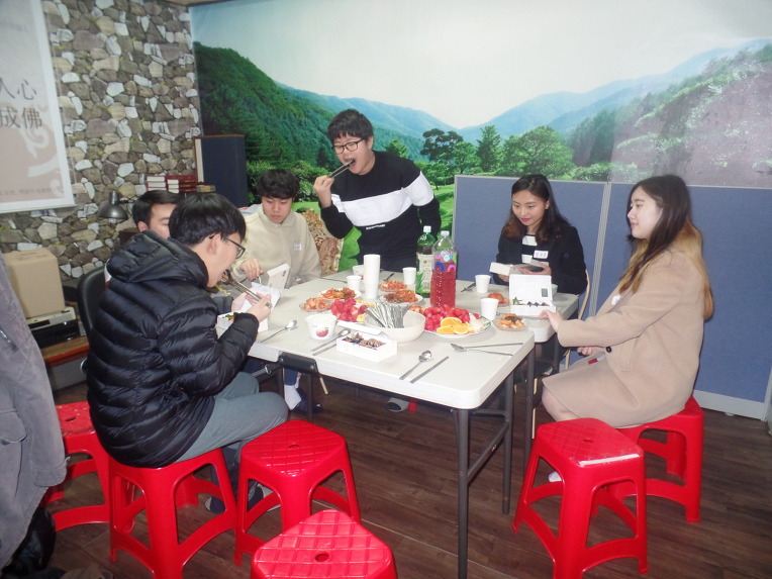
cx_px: 386
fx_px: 513
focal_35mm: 23
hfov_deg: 73.9
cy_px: 290
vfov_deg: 58.9
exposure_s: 1/30
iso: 320
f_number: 2.8
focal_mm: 4.1
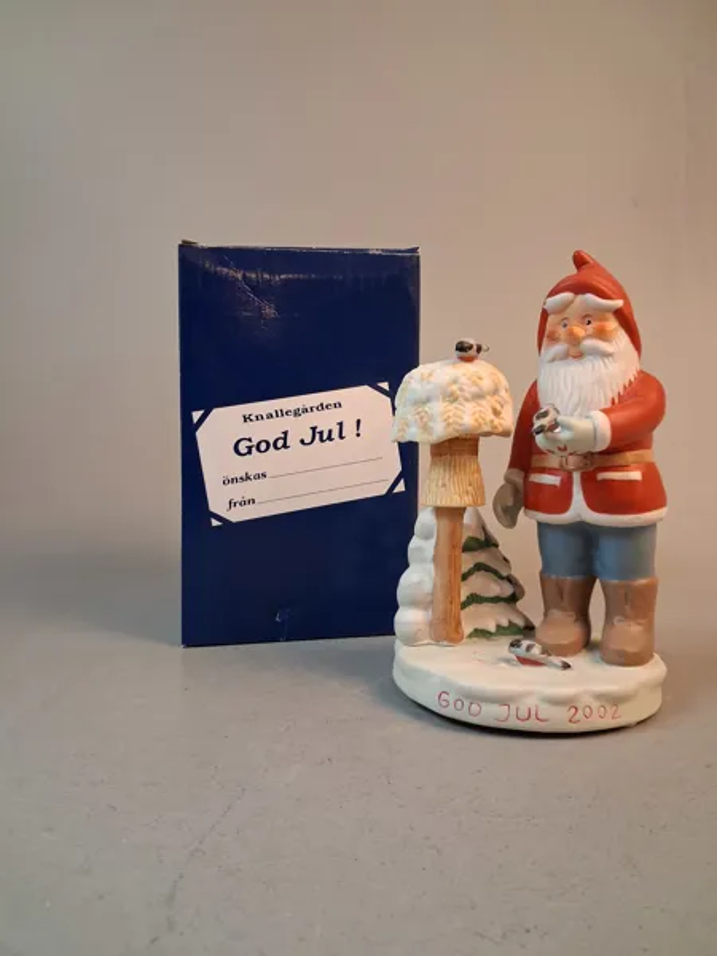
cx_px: 358
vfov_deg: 65.3
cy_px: 478
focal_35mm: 27
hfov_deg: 51.4
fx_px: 746
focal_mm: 4
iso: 320
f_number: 1.8
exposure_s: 1/50
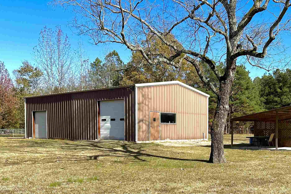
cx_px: 179
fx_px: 331
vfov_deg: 32.2
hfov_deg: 47.0
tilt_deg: -2.0
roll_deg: -1.2
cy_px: 138
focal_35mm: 41
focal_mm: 6.86
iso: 80
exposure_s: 1/4184
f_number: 1.78
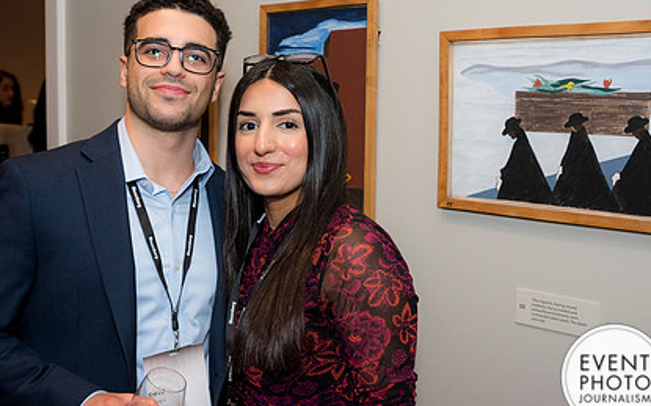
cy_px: 167
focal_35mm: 46
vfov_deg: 27.9
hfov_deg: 43.4
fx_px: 816
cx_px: 272
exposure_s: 1/125
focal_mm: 31
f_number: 5
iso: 800
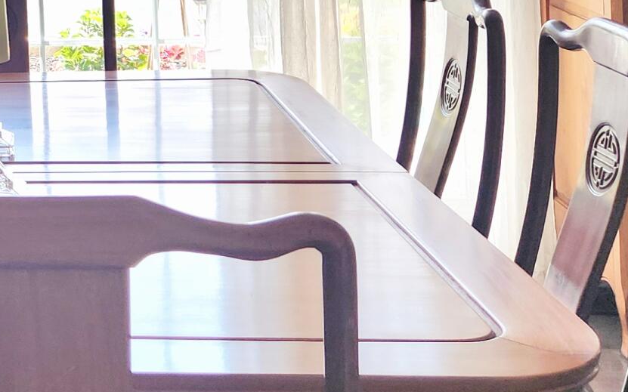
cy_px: -143
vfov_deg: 14.1
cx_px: -209
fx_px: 1506
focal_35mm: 88
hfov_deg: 21.2
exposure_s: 1/182
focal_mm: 5.4
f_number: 1.8
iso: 25
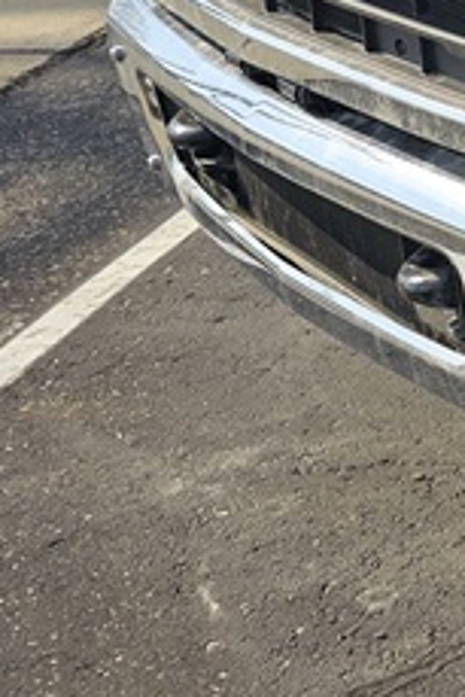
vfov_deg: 21.0
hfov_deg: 11.2
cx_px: 1273
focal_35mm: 92
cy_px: -85
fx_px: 1780
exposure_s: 1/643
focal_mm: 6.3
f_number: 1.7
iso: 10
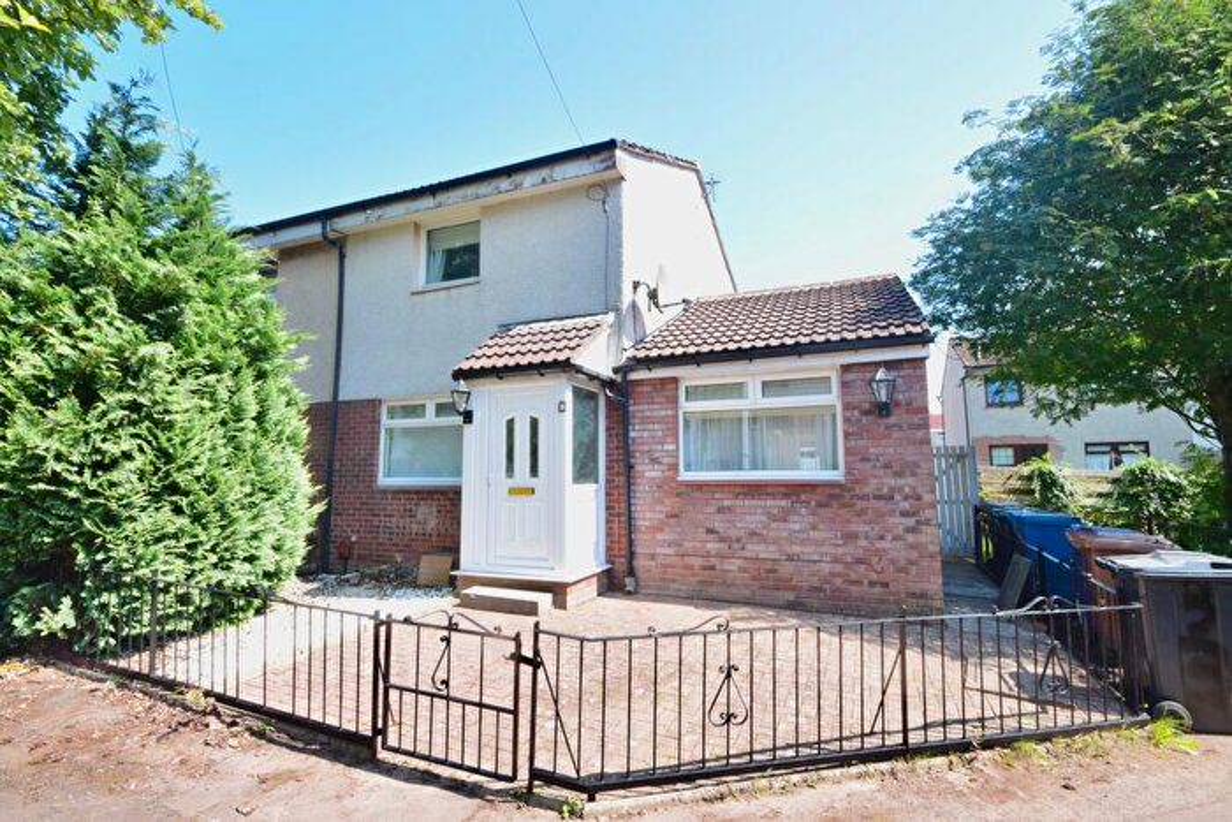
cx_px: 616
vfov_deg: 72.1
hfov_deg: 95.0
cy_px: 411
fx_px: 565
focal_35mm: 16
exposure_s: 1/125
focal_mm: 11
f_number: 16
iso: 800
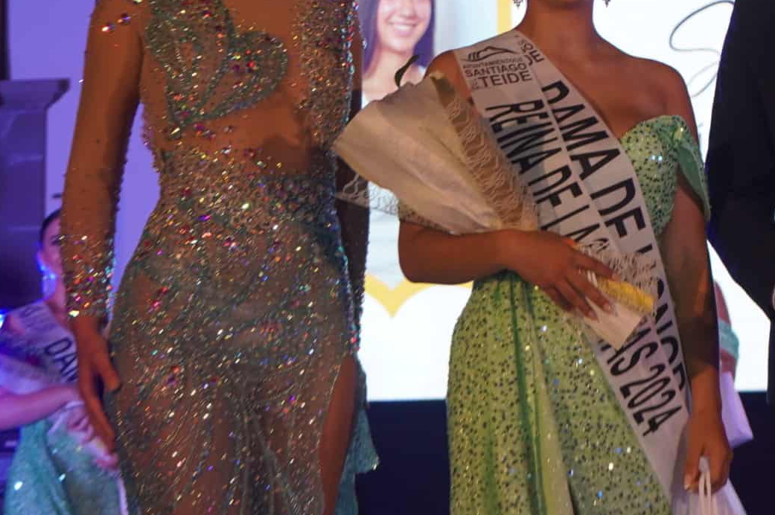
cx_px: 616
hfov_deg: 18.3
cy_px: 86
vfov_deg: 12.3
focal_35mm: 111
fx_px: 2387
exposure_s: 1/160
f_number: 5.6
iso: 800
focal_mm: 55
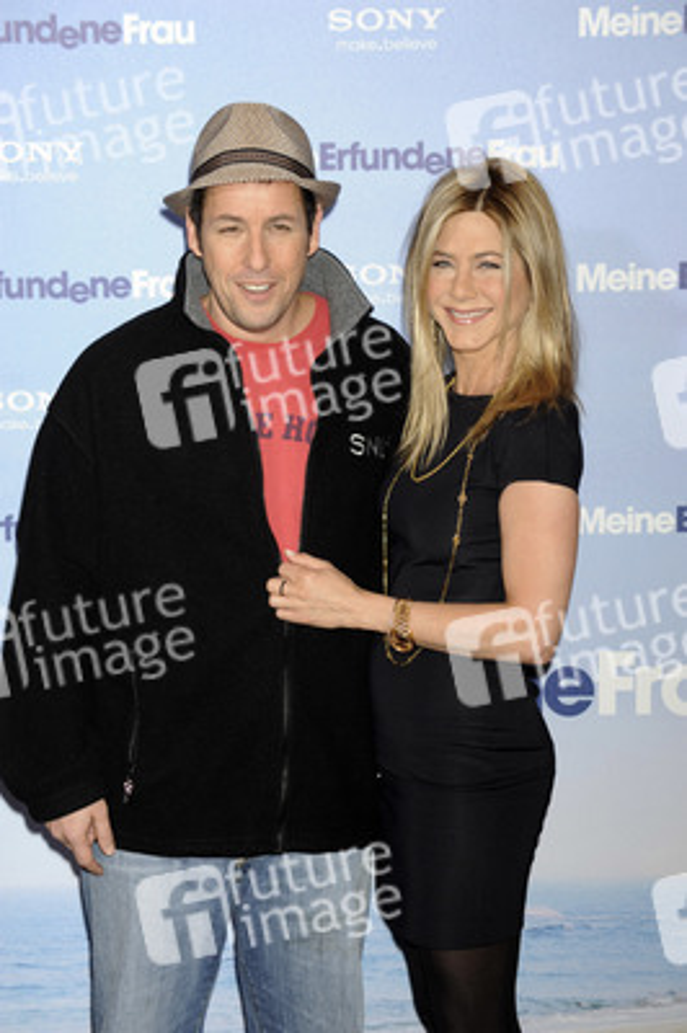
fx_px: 2581
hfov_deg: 15.2
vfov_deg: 22.6
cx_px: 344
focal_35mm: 90
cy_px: 516
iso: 800
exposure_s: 1/160
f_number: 5.6
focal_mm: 90
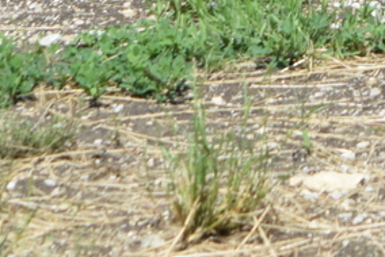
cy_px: -452
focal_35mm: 470
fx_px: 5030
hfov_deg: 4.4
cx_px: 605
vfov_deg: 2.9
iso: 200
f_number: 8
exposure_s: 1/250
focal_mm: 55
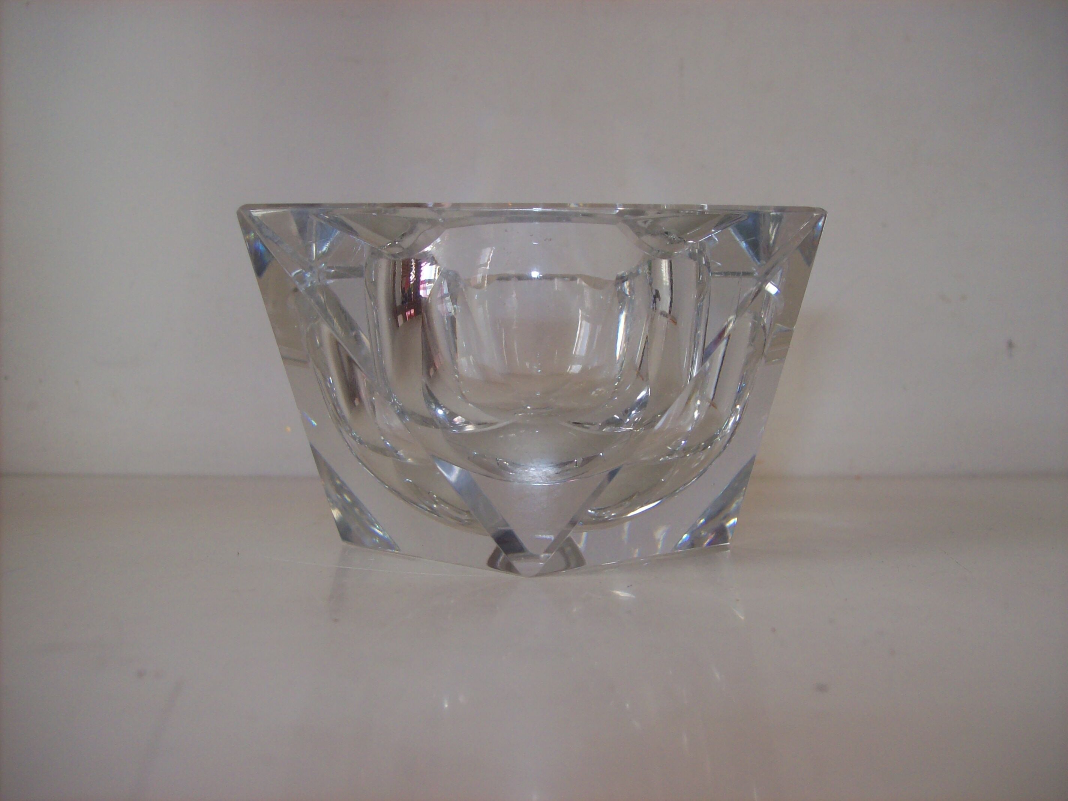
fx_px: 1110
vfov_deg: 39.6
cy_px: 400
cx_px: 534
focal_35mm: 36
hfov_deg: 51.4
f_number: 2.7
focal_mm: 6
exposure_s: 1/64
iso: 80
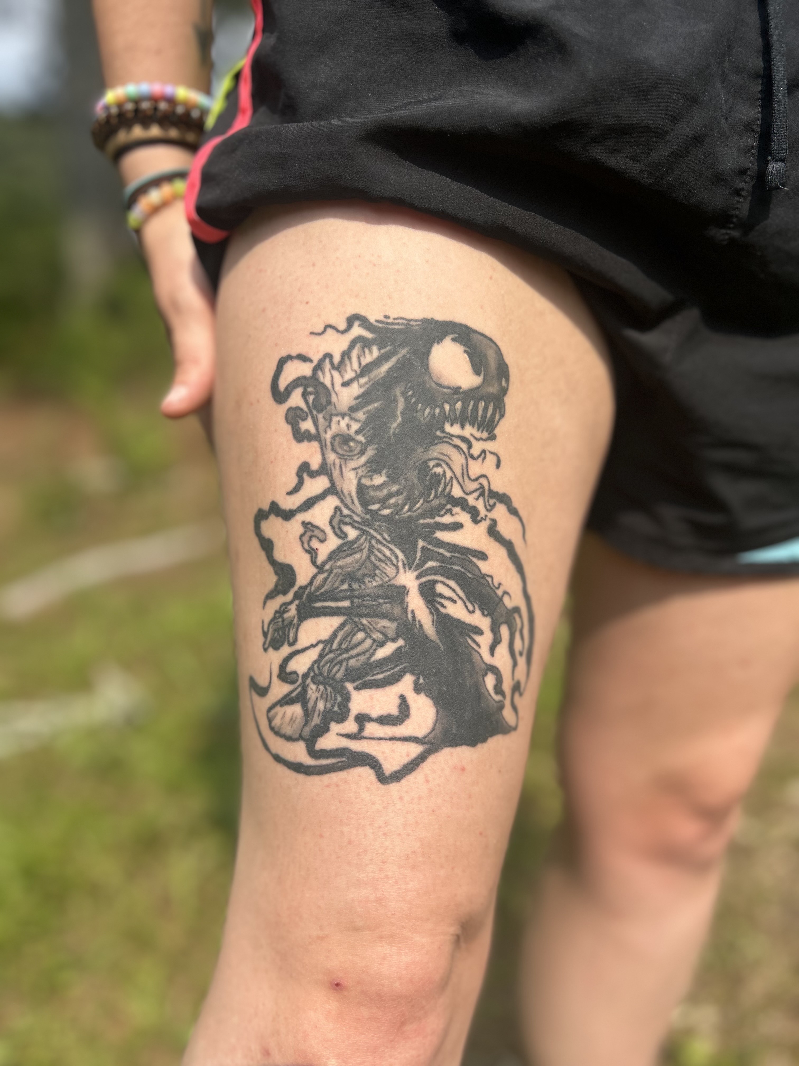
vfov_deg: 67.3
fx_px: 800
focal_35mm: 26
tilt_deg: -13.8
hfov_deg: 53.1
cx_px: 400
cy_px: 533
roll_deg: +5.1
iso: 50
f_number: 1.5
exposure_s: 1/2841
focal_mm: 5.7
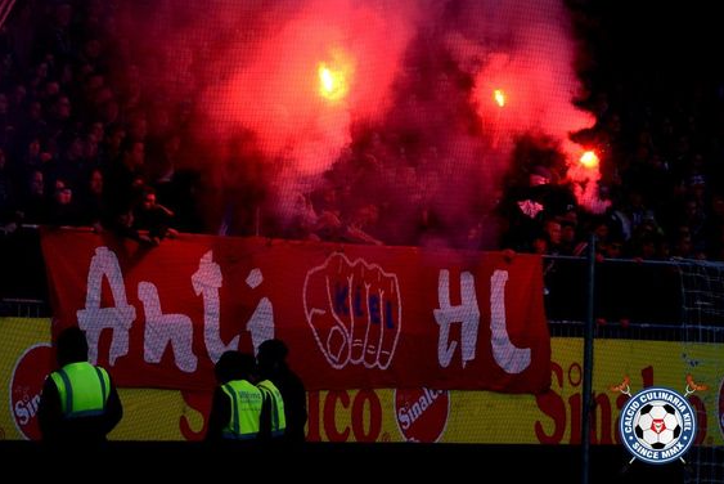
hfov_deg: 11.3
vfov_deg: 7.6
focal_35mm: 182
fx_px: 3662
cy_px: 243
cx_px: 361
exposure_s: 1/400
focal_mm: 120
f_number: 13
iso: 640
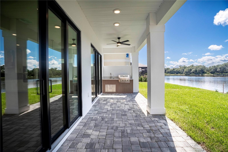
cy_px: 76
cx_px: 114
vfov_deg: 72.0
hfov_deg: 95.0
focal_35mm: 16
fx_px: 104
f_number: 5.6
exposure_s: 1/4000
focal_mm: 11
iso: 640
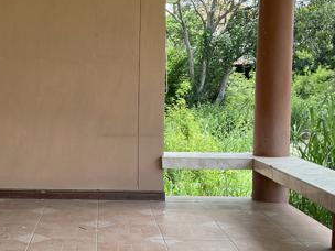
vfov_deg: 23.3
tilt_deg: -4.6
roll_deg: +1.6
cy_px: 136
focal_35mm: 63
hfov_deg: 30.2
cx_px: 82
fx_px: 610
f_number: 1.8
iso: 16
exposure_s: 1/254
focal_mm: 3
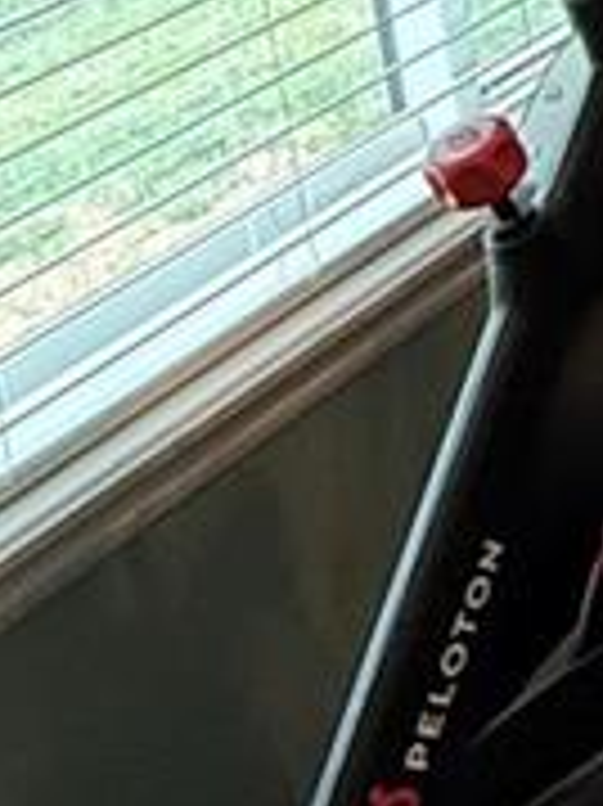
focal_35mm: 94
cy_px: -554
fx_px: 2186
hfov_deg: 10.8
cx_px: 1800
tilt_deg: -6.7
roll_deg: +4.7
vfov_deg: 17.7
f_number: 2.2
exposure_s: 1/60
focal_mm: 2.22
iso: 250
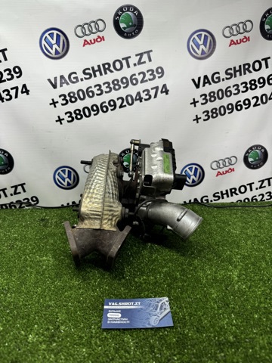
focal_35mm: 24
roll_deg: -0.6
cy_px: 182
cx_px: 136
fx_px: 251
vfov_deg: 71.6
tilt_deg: -16.2
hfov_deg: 56.8
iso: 64
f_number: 1.78
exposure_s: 1/185
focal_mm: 6.76
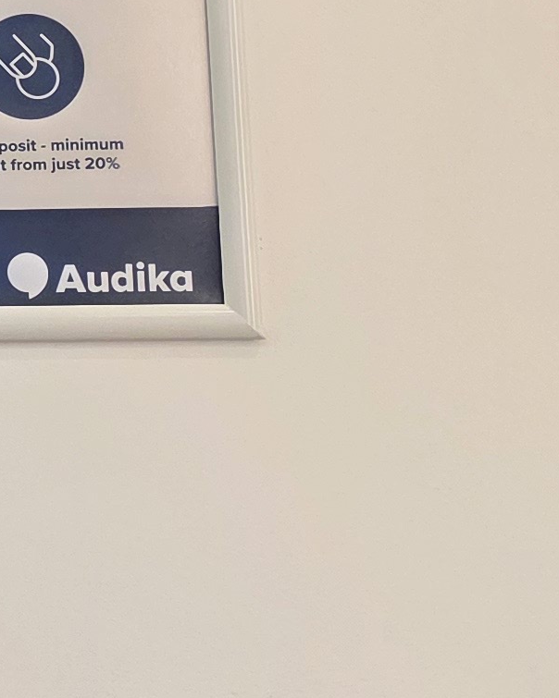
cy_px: 45
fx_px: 2461
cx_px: -627
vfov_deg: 15.9
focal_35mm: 119
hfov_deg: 11.4
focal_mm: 6.3
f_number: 1.7
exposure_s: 1/100
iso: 200
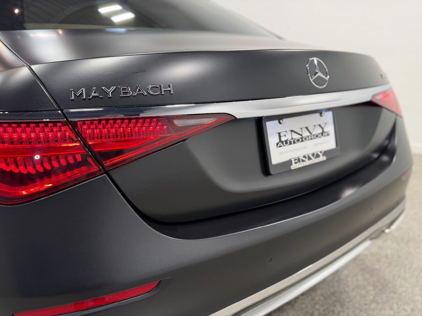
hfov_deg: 71.6
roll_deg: -0.7
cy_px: 158
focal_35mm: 24
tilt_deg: -18.3
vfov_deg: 56.8
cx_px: 211
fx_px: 293
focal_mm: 6.76
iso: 64
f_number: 1.78
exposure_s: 1/101
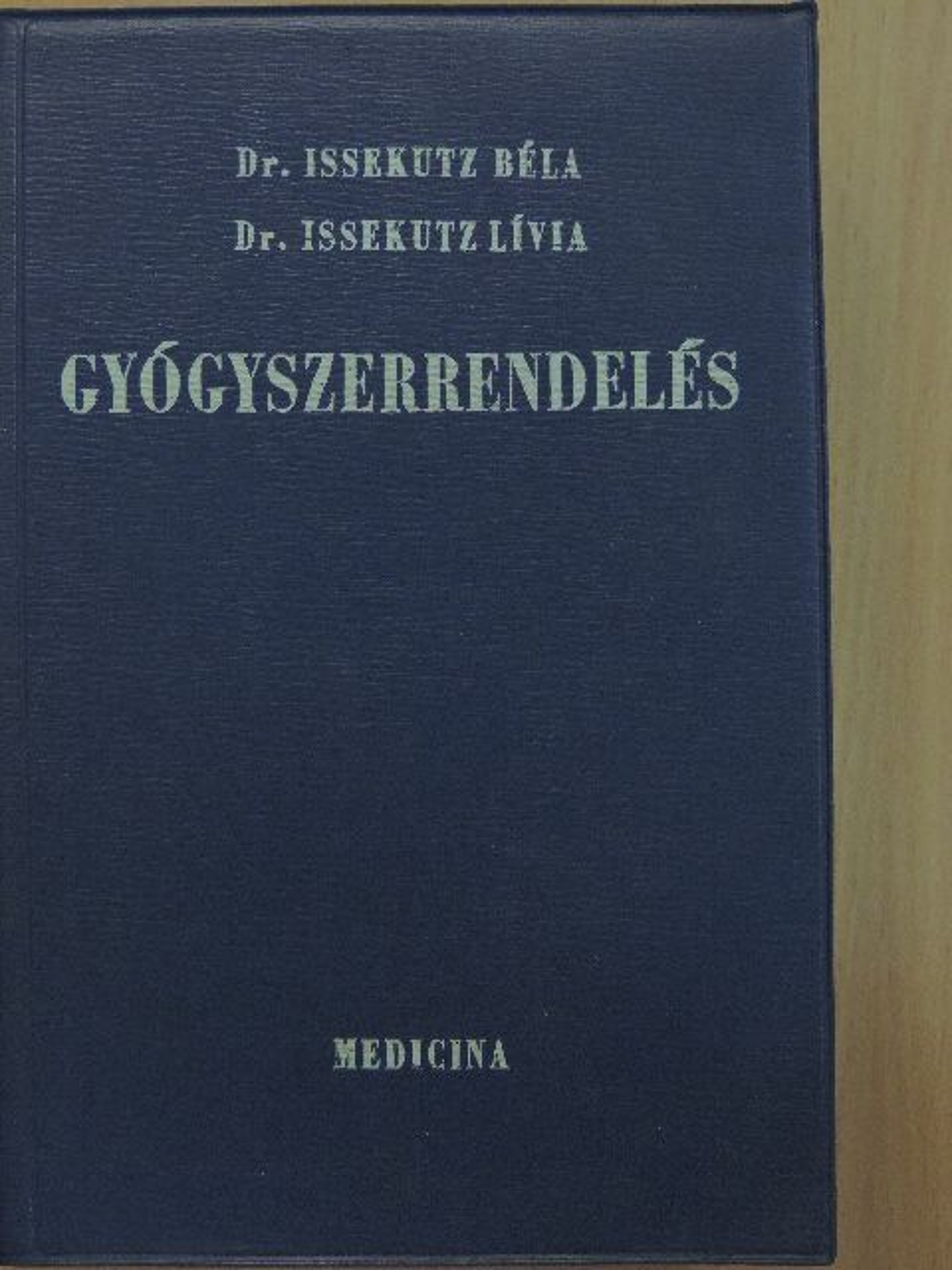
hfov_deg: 24.4
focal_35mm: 60
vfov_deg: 32.2
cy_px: 635
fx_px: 2200
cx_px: 476
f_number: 3.7
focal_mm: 10.7
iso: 800
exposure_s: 1/100
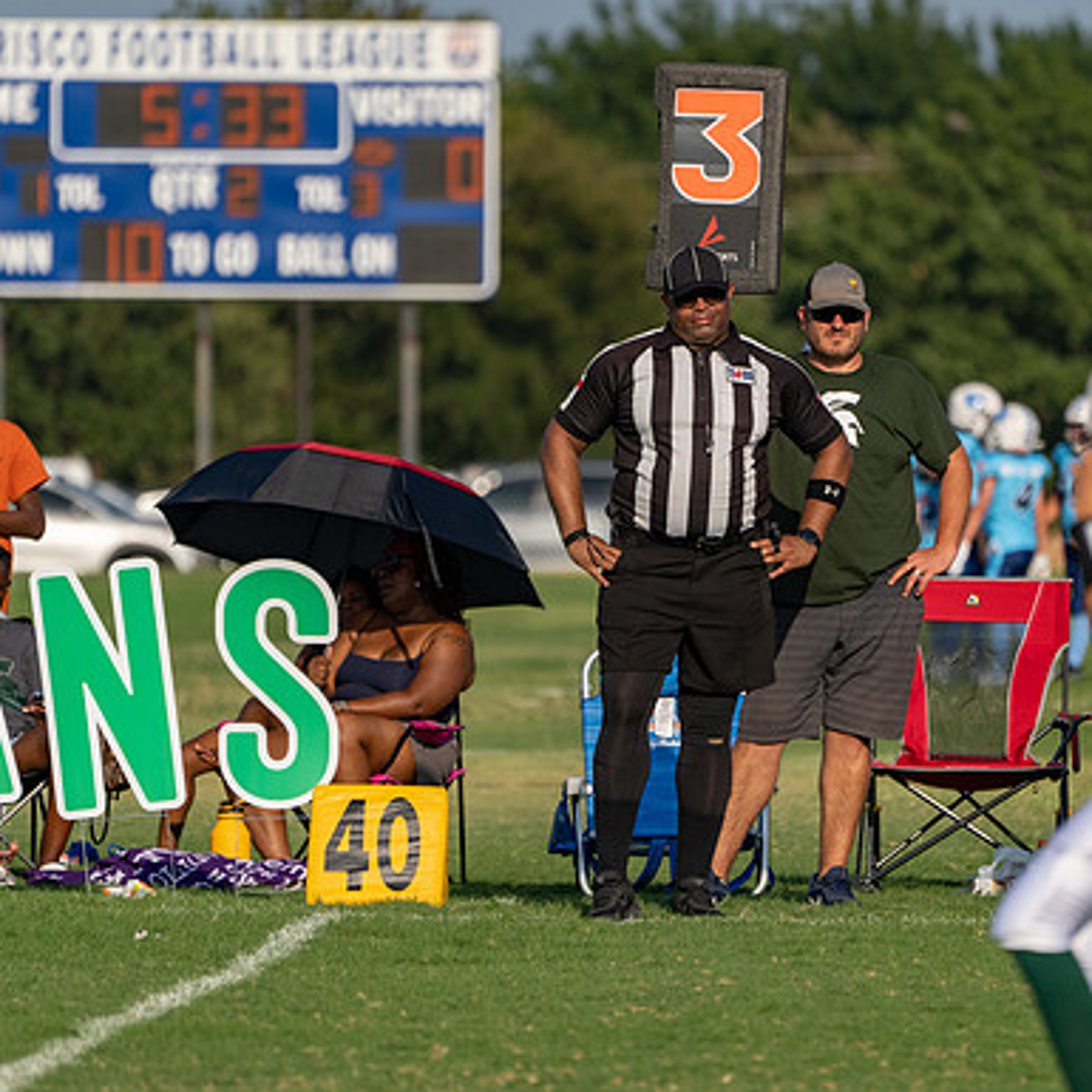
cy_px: 546
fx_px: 18987
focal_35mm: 532
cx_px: 661
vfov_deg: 3.3
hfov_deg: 3.3
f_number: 5.6
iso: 200
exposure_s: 1/1600
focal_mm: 400
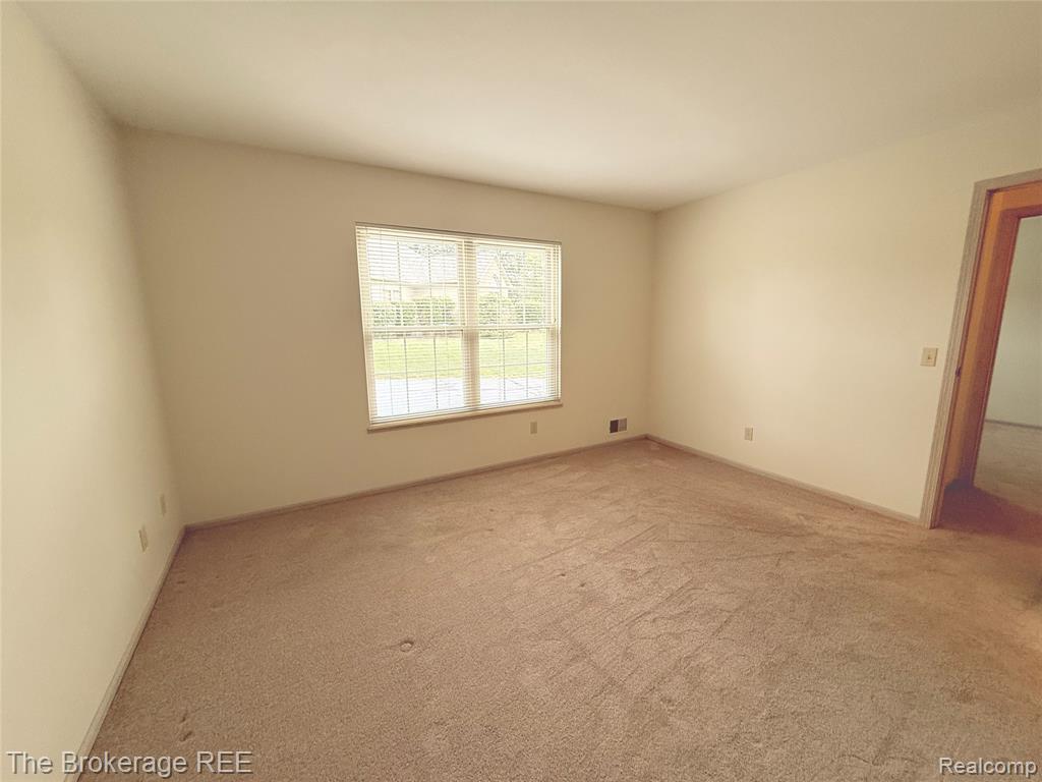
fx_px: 421
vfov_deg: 85.7
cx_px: 521
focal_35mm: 14
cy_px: 391
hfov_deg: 102.1
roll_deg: +0.6
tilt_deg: -9.7
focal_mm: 2.22
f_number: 2.2
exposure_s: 1/120
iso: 125
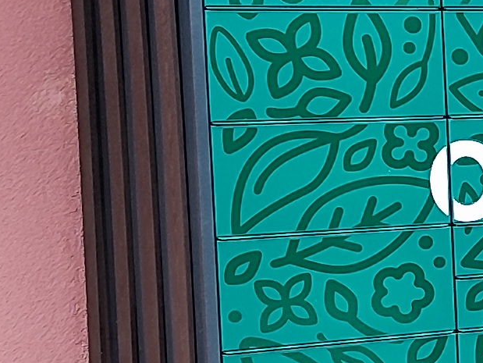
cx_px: 866
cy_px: 254
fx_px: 2164
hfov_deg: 11.8
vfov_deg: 9.6
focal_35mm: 155
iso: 199
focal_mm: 5.89
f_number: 1.89
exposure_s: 1/100
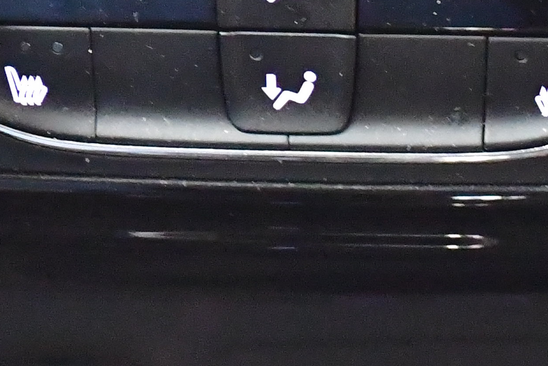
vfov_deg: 6.0
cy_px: 59
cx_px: 405
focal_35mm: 228
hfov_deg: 9.0
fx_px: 3470
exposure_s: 1/30
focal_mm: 34
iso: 9000
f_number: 5
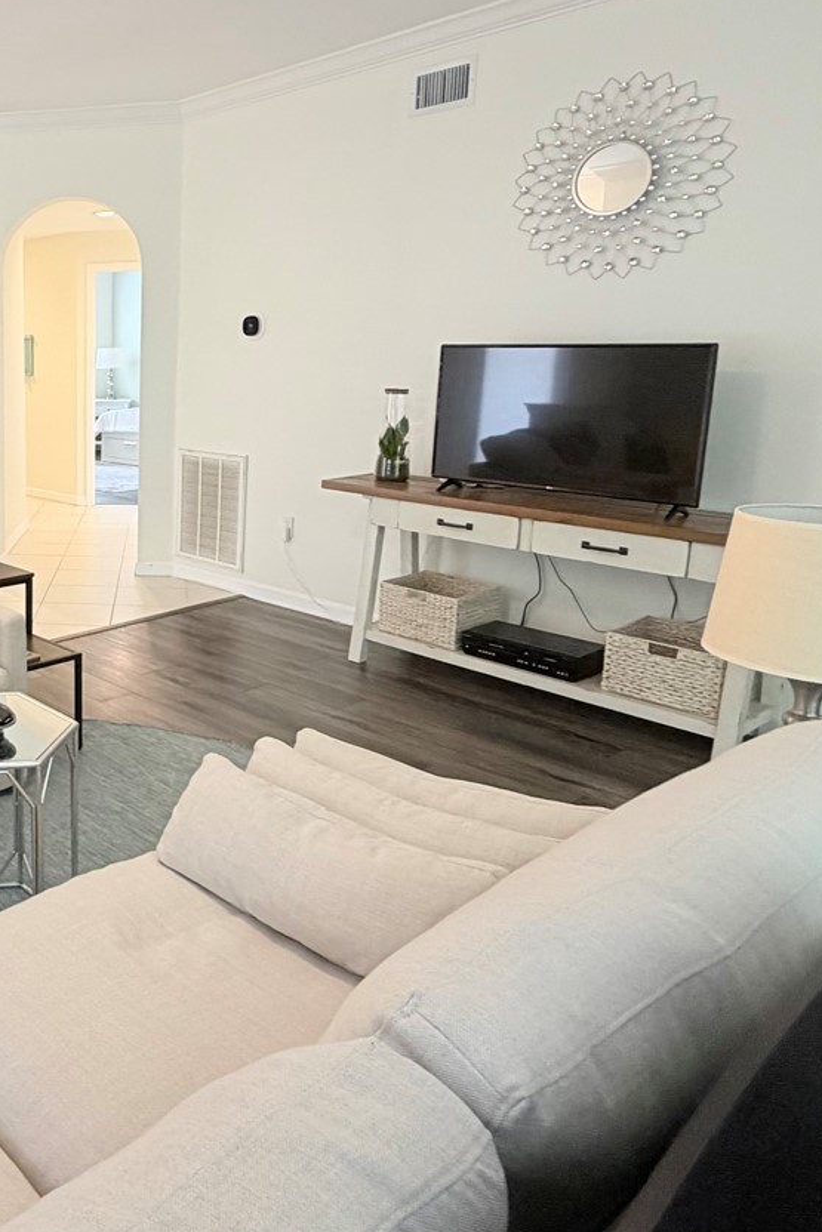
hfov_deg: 40.0
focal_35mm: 28
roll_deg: +1.2
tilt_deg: -9.9
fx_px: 959
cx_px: -25
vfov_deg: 64.9
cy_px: 500
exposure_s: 1/60
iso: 200
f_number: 2.2
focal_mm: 2.22
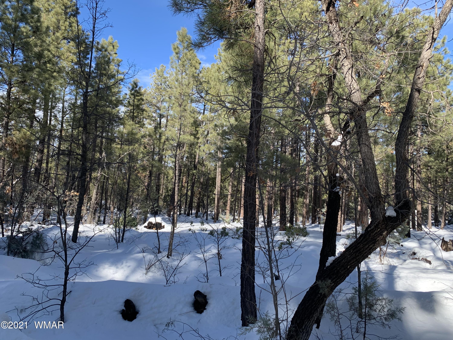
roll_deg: -1.9
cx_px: 226
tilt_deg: +4.5
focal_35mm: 26
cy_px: 170
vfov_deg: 53.1
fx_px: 340
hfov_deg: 67.3
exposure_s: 1/737
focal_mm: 4.25
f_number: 1.8
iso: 25
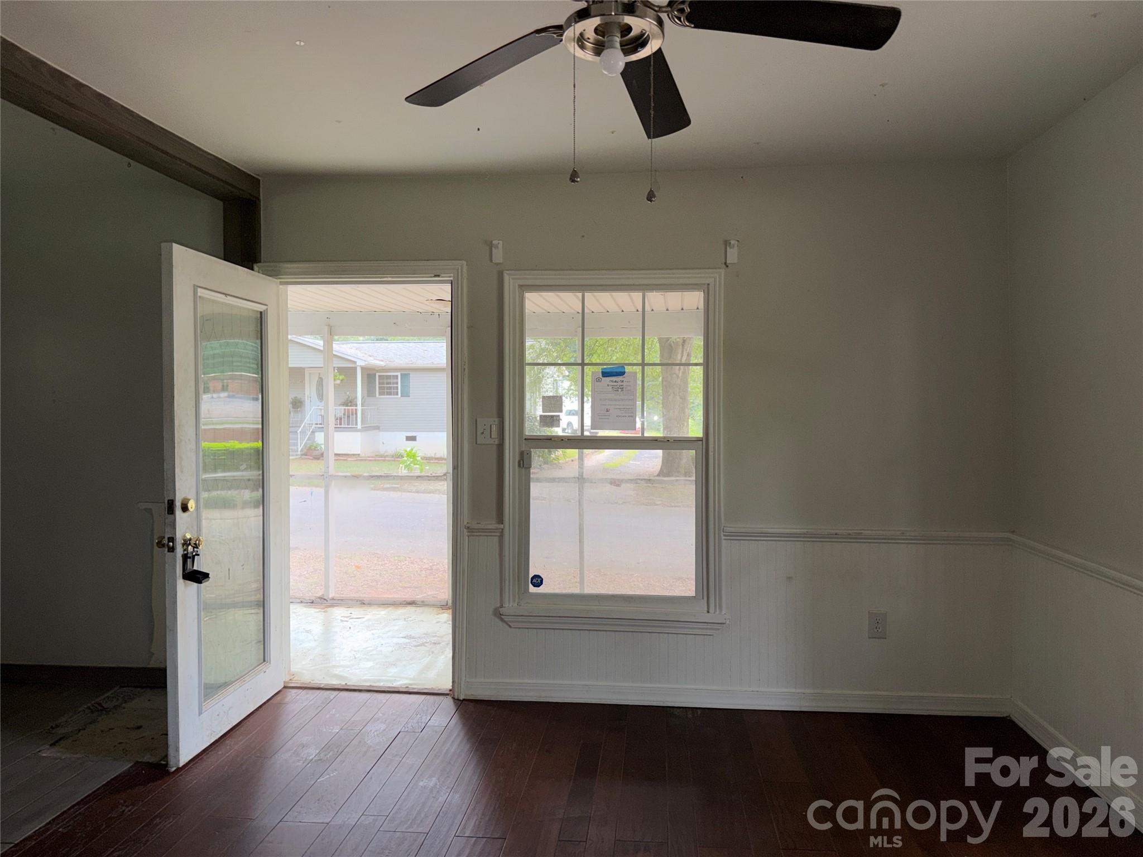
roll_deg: +0.2
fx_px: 792
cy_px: 428
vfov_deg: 56.8
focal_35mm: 24
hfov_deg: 71.6
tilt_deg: -1.3
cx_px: 572
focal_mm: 6.76
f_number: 1.78
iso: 50
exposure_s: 1/31
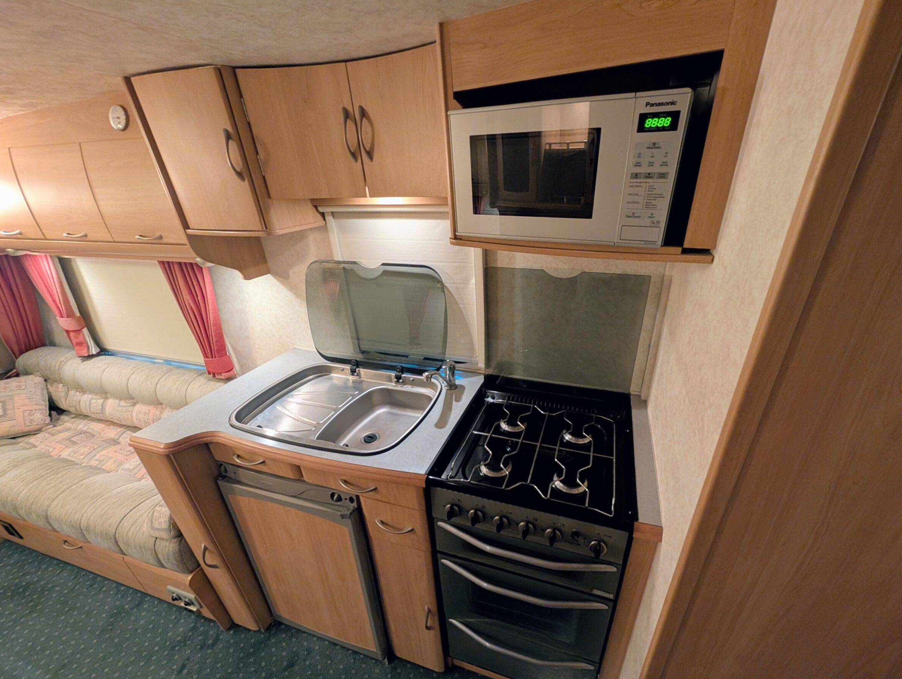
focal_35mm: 13
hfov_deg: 105.9
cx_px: 487
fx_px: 339
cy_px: 366
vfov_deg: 89.9
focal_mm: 2.02
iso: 312
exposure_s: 1/25
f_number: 1.7
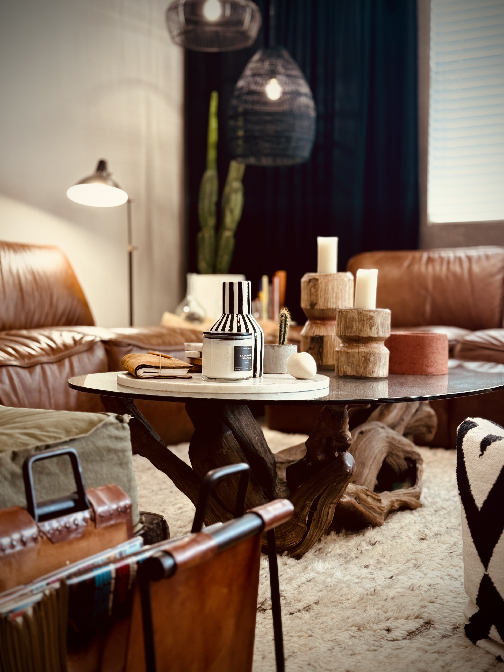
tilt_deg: -1.8
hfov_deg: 30.3
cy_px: 336
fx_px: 932
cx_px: 252
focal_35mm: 48
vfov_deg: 39.7
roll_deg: -2.3
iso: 250
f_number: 1.78
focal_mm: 6.76
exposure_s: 1/120
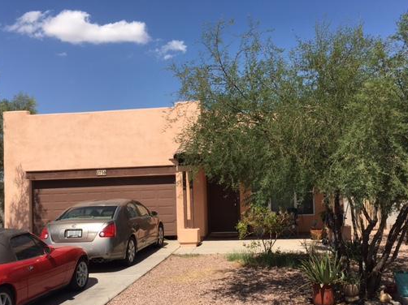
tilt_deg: +2.8
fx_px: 436
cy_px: 181
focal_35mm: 37
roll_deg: +2.1
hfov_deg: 50.1
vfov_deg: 38.5
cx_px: 211
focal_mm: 4.15
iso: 25
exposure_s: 1/1972
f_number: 2.2
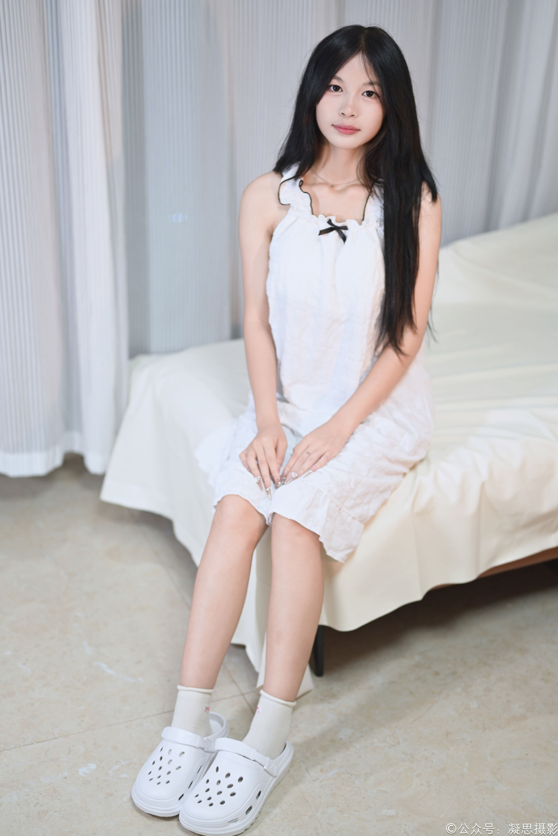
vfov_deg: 39.6
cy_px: 418
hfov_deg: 27.0
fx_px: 1162
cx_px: 279
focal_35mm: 50
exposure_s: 1/100
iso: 720
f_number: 2
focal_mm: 50
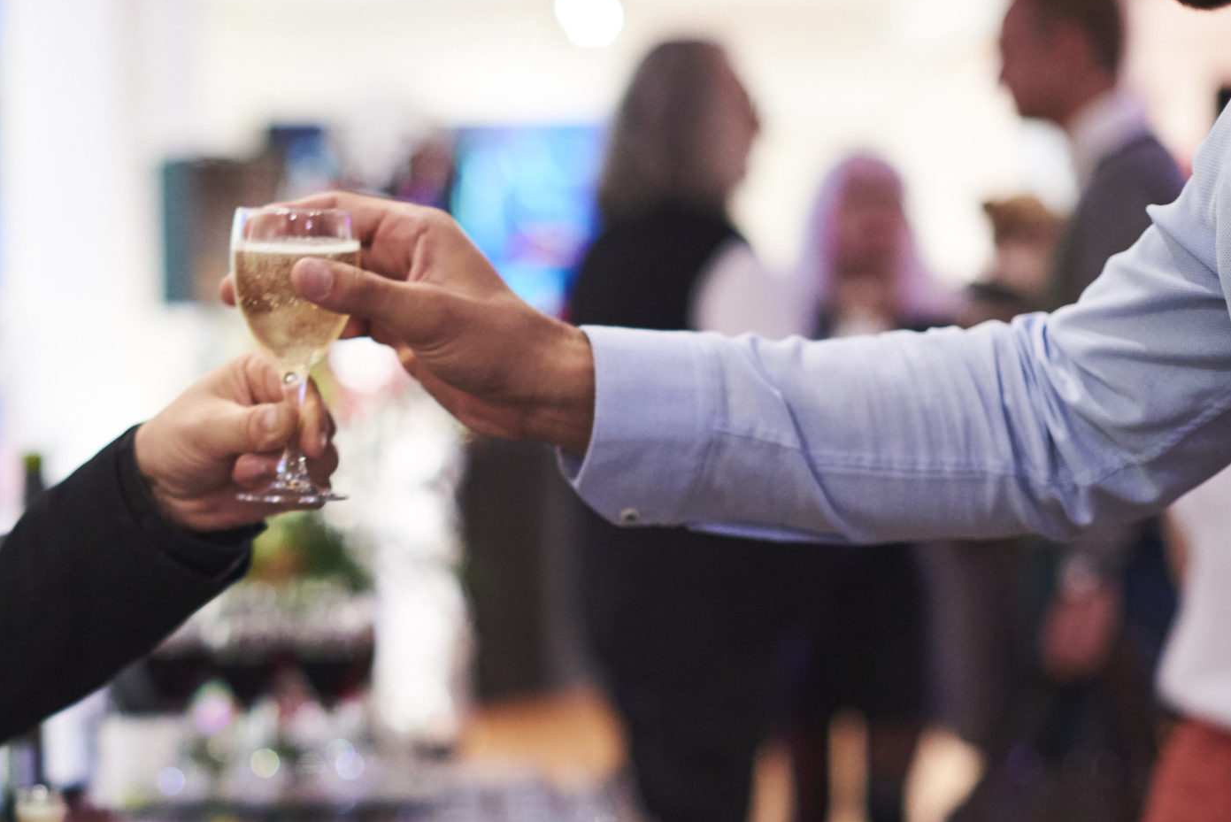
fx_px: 3147
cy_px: 702
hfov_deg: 22.0
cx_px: 324
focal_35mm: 92
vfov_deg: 14.8
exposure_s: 1/125
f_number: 2
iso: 2500
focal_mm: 50
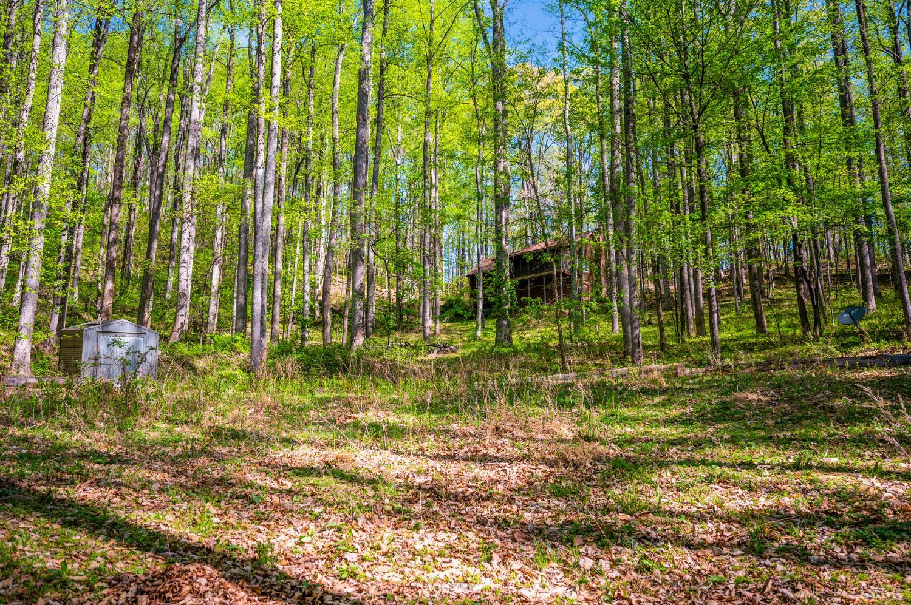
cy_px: 302
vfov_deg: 43.5
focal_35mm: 30
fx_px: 758
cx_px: 456
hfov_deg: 62.0
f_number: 4
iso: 100
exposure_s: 1/250
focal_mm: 30
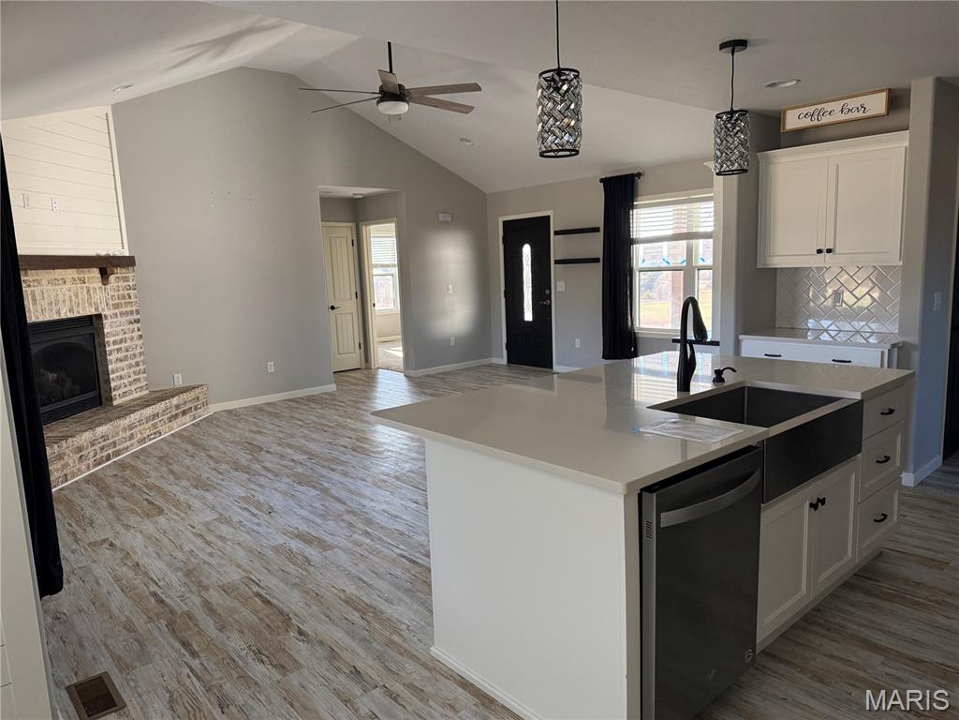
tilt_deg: -8.5
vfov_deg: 56.8
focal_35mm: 24
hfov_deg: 71.6
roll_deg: +2.6
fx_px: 665
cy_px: 360
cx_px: 480
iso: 200
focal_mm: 6.76
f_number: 1.78
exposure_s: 1/91
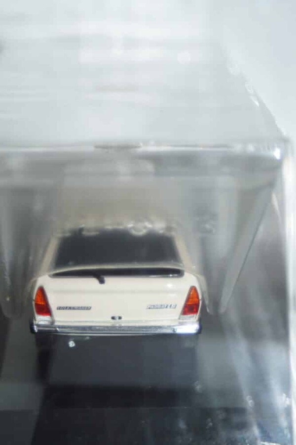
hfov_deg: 11.4
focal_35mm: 120
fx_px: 1480
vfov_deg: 17.1
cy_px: 222
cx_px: 148
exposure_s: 1/60
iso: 250
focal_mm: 80
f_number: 5.6
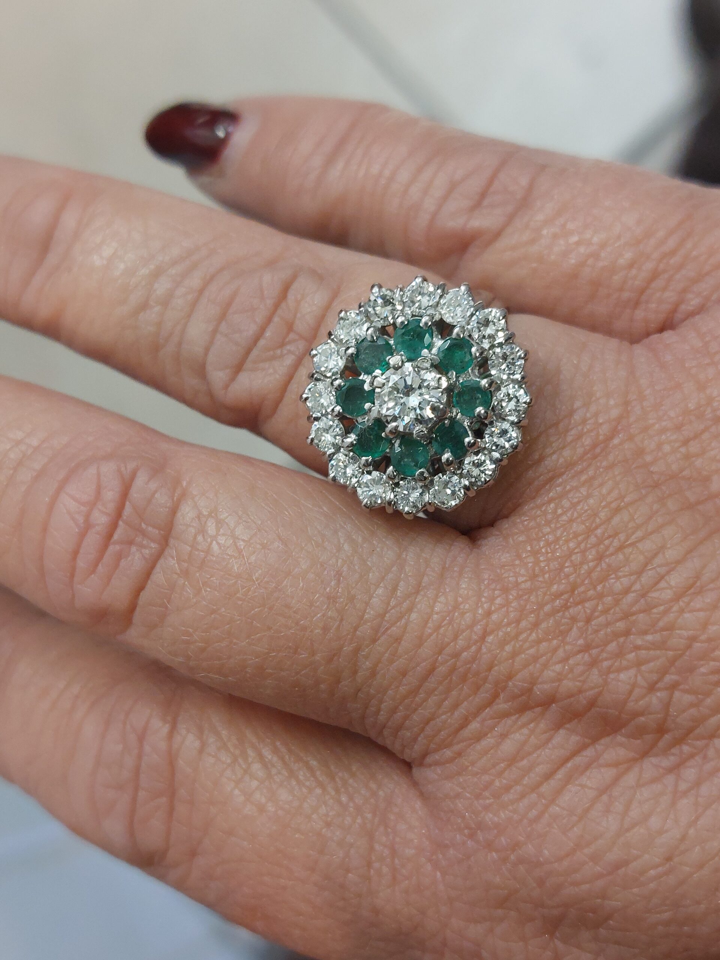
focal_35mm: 25
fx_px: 693
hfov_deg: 54.9
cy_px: 480
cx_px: 360
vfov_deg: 69.4
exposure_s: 1/50
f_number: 1.8
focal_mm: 5.23
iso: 250
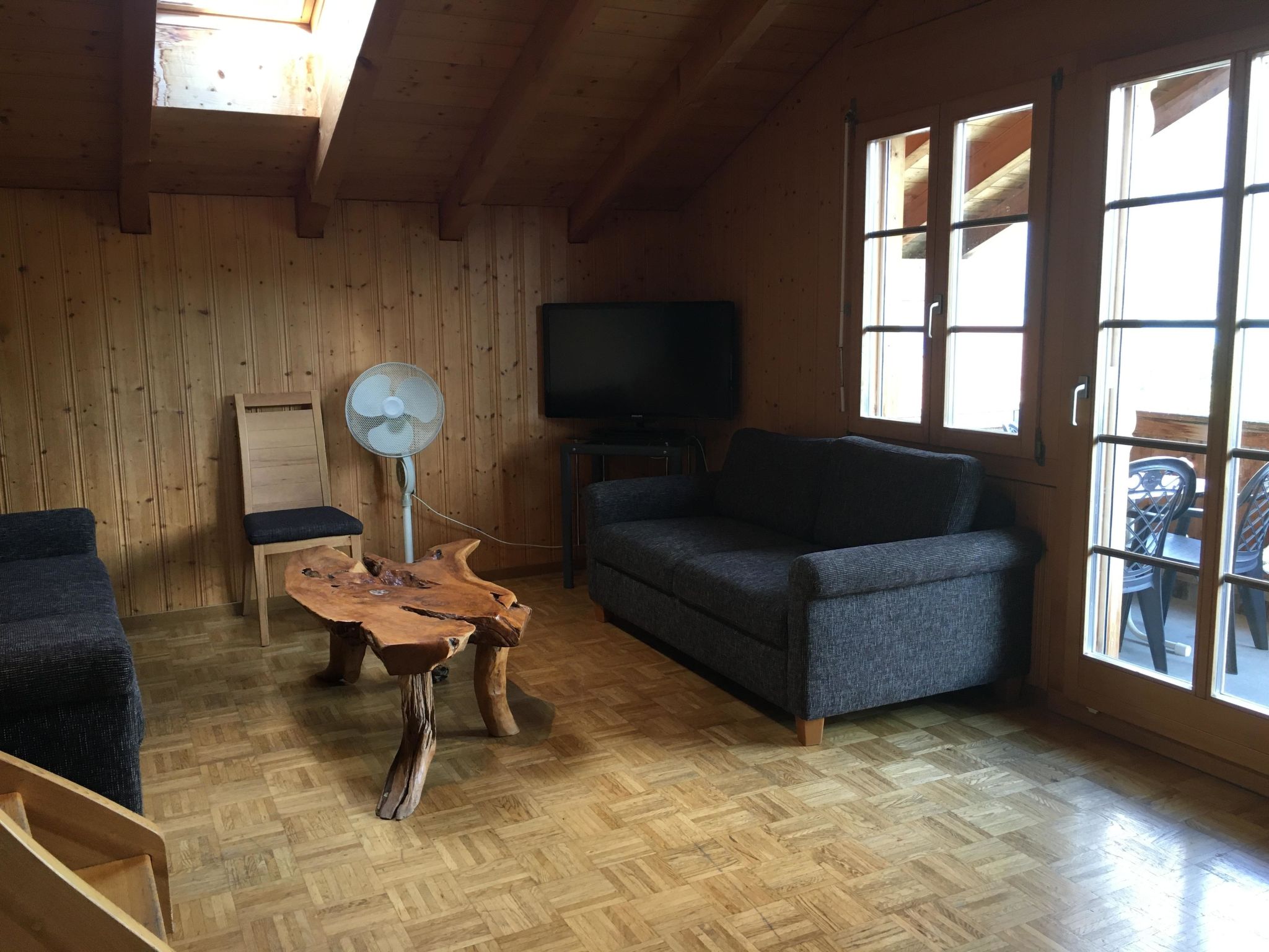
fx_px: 1063
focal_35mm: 29
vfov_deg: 48.2
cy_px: 476
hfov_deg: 61.7
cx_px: 634
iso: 50
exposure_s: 1/33
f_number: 2.2
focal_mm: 4.15
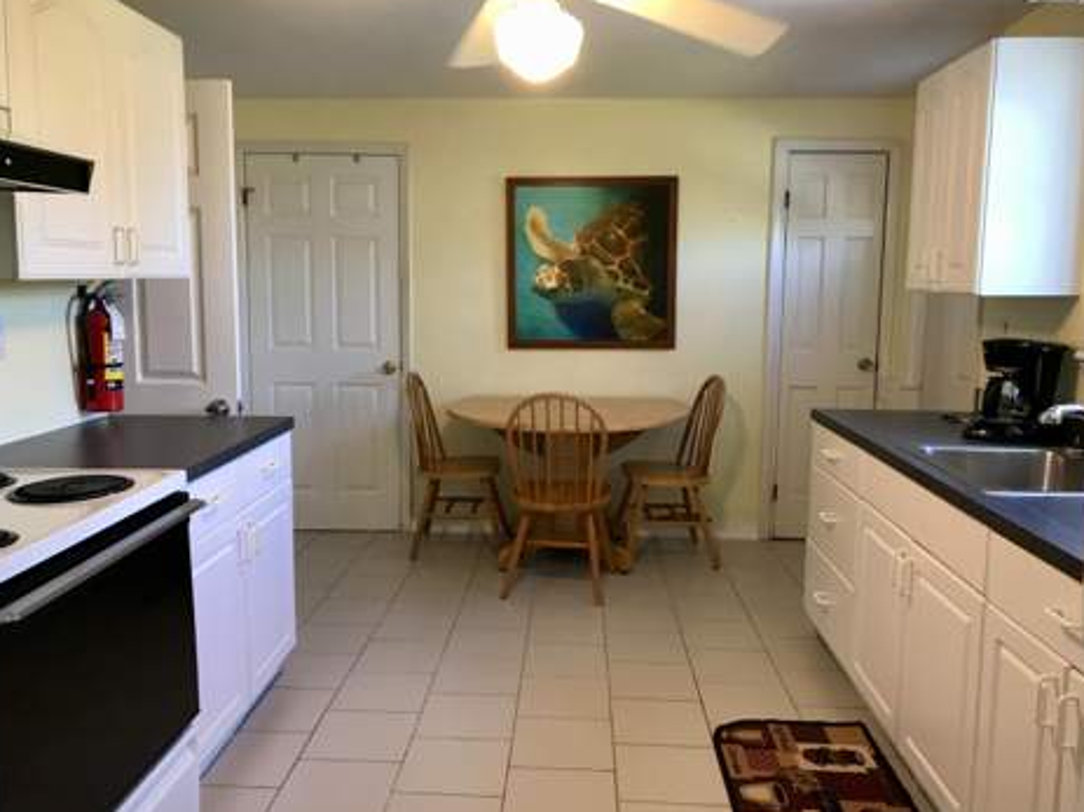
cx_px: 536
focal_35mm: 29
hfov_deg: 61.7
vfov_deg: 48.2
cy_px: 399
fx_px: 908
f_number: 1.8
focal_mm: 3.99
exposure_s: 1/17
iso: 40
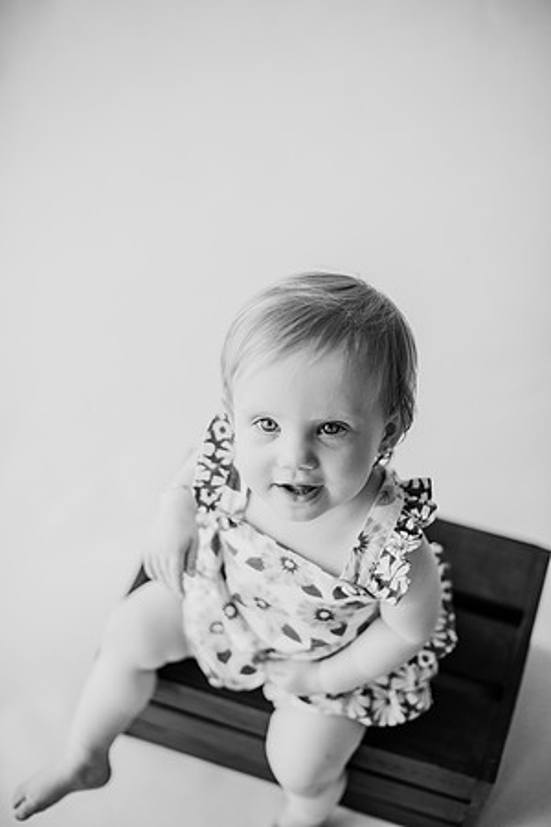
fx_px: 1148
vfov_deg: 39.6
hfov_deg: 27.0
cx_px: 276
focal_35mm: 50
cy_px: 414
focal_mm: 50
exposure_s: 1/800
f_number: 2
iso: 400
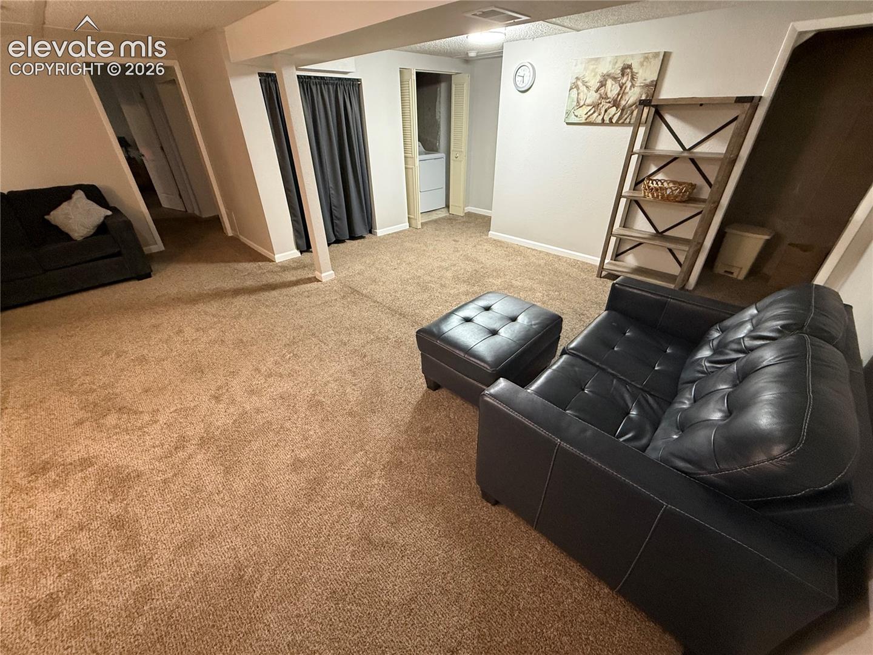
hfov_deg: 102.1
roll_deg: +0.6
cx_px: 436
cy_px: 328
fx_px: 353
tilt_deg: -30.3
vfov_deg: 85.7
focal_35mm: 14
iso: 500
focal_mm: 2.22
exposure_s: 1/60
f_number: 2.2
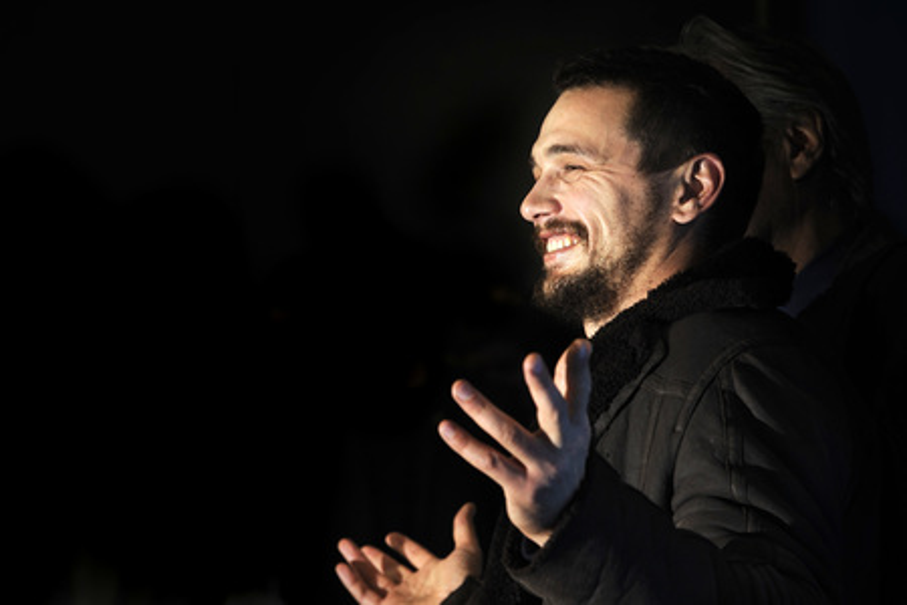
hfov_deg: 12.5
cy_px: 302
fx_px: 4157
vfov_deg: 8.3
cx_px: 454
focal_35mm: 165
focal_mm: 165
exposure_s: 1/200
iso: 200
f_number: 7.1
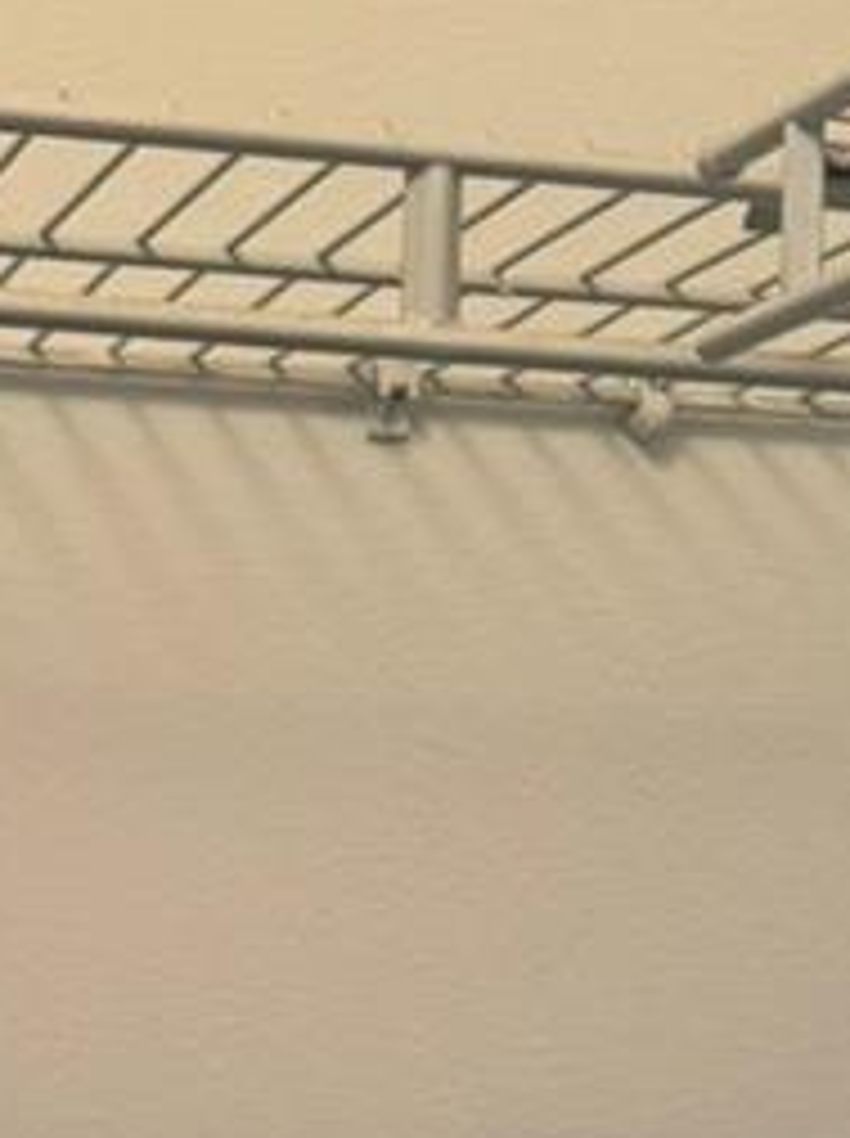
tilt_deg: -11.9
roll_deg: +0.1
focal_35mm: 114
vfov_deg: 15.5
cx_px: 603
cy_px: 1880
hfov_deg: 12.9
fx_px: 3742
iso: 160
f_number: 1.78
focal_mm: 6.76
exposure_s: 1/120
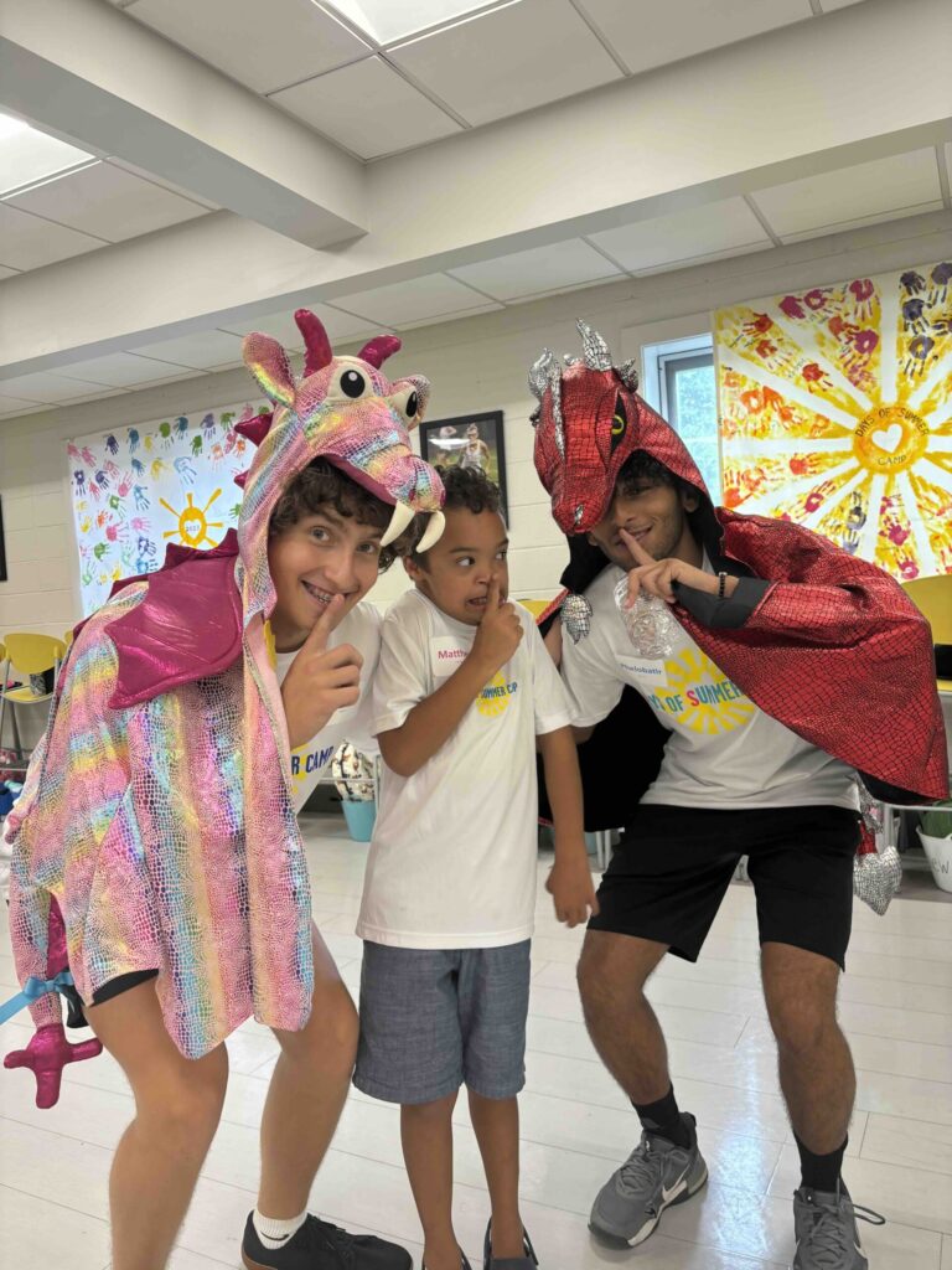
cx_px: 476
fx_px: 953
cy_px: 635
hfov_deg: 53.1
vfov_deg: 67.3
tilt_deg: -2.9
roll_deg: +1.5
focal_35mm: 26
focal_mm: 5.96
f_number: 1.6
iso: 80
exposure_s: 1/60
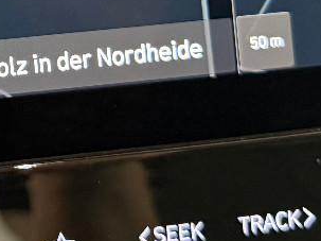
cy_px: -122
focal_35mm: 114
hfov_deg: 16.6
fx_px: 1057
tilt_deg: -27.9
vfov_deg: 12.3
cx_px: -61
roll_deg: +0.5
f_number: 1.78
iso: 800
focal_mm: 6.76
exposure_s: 1/33
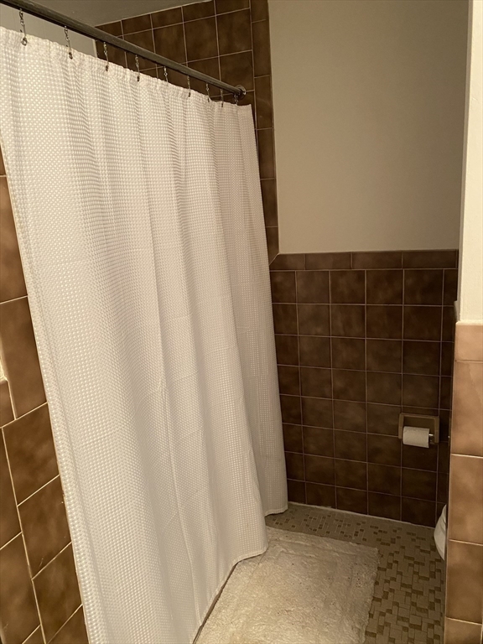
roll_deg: +4.5
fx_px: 484
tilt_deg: -13.9
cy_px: 322
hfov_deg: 53.1
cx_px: 242
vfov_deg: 67.3
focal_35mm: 26
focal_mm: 4.25
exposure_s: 1/60
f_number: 1.8
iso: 400
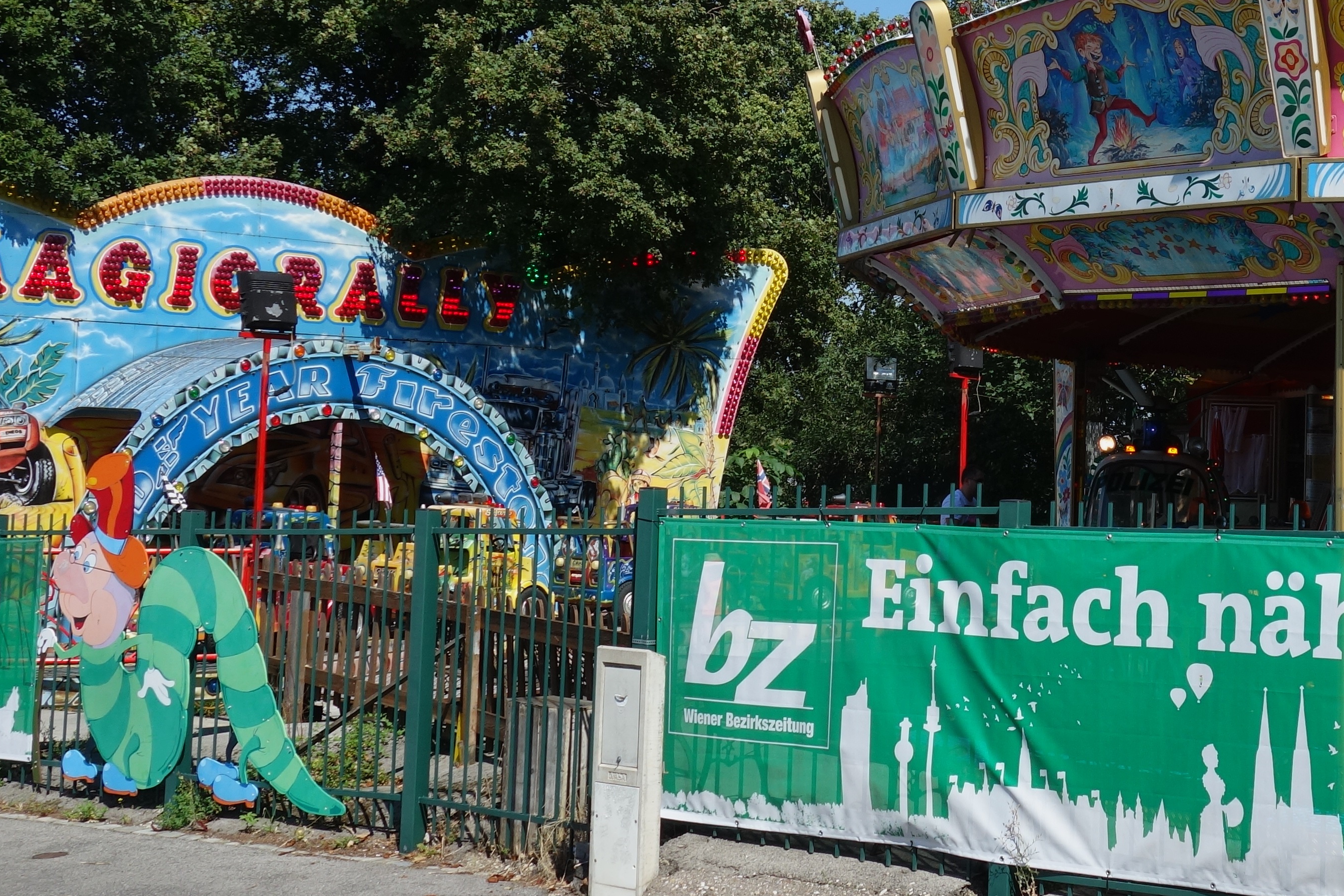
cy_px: 293
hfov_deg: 33.1
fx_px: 2202
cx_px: 1045
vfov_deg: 22.9
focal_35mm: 59
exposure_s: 1/500
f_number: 5.6
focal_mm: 10.77
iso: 125
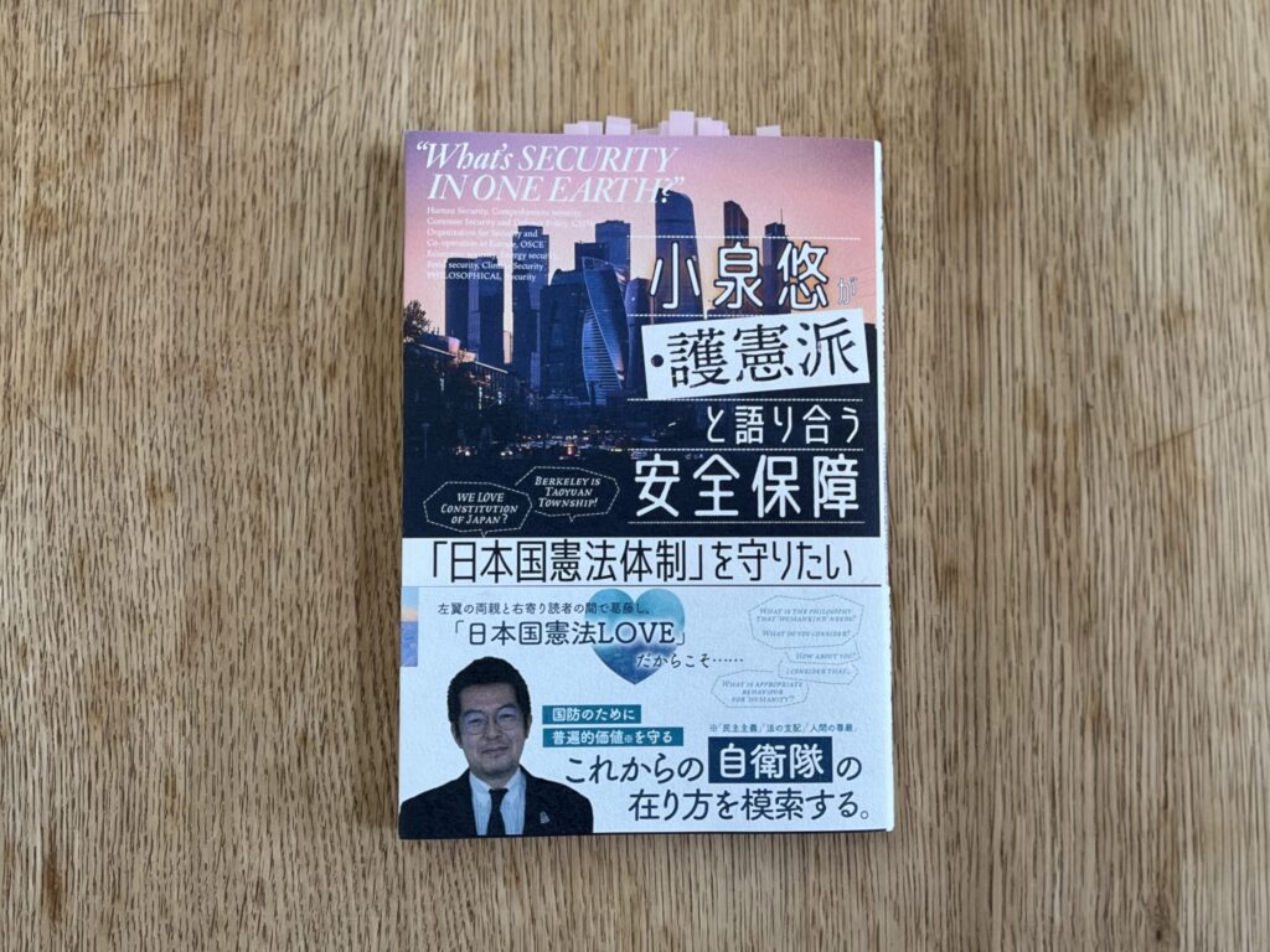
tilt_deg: -84.9
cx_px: 635
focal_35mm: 26
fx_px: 954
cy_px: 476
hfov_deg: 67.3
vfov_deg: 53.1
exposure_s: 1/113
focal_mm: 5.1
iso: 125
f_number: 1.6
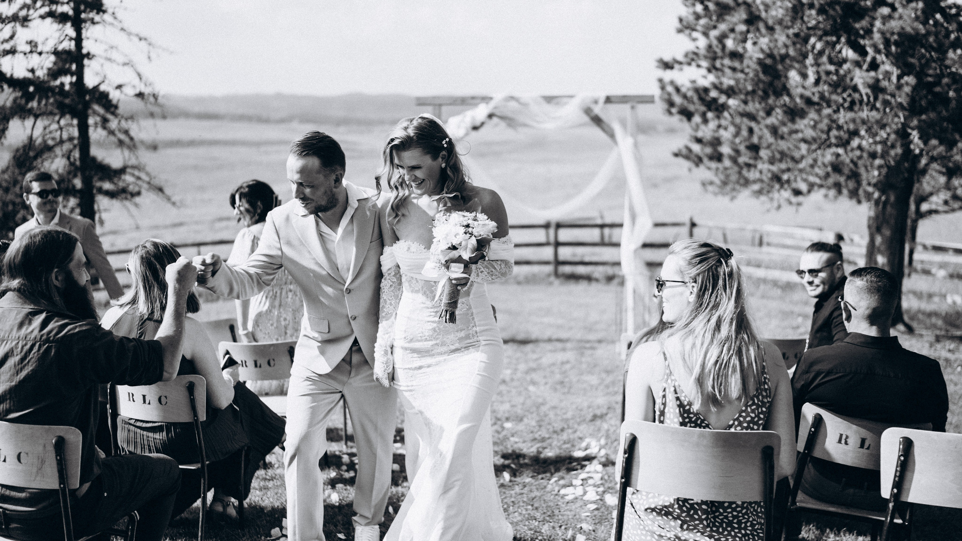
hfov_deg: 53.3
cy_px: 278
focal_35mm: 38
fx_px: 958
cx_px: 481
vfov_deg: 31.5
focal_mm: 35
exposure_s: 1/320
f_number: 1.4
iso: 100
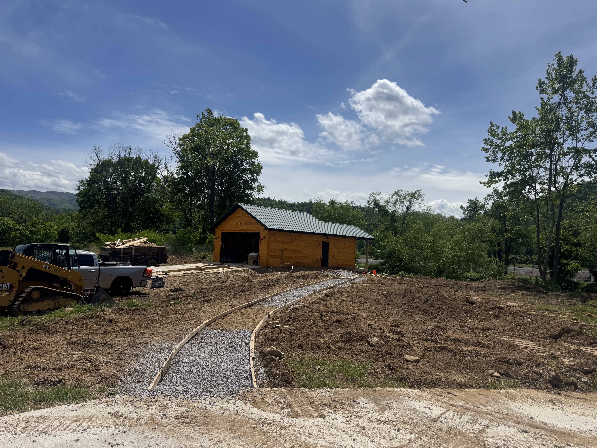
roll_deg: -2.2
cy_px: 224
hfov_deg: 71.6
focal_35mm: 24
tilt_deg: +4.7
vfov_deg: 56.8
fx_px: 414
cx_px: 298
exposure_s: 1/9009
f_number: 1.78
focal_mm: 6.76
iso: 80
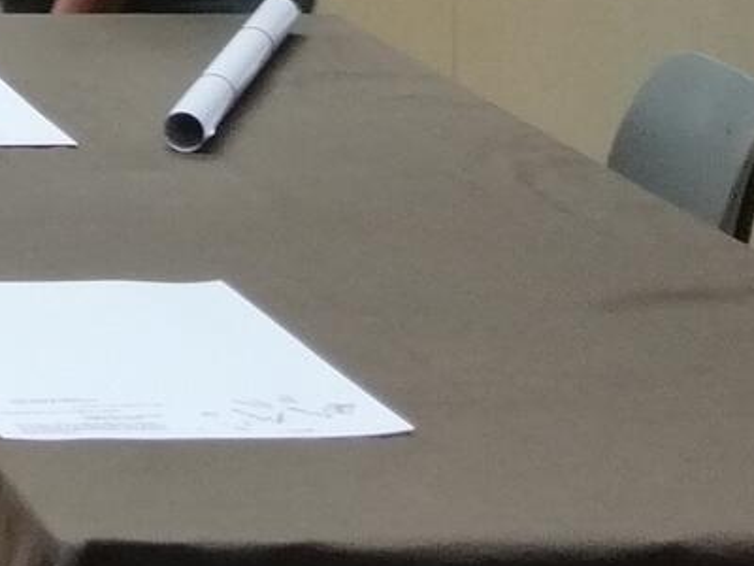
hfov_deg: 10.3
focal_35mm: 173
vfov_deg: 8.1
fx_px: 3768
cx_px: -905
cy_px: -602
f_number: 1.8
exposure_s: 1/50
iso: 80
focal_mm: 3.95
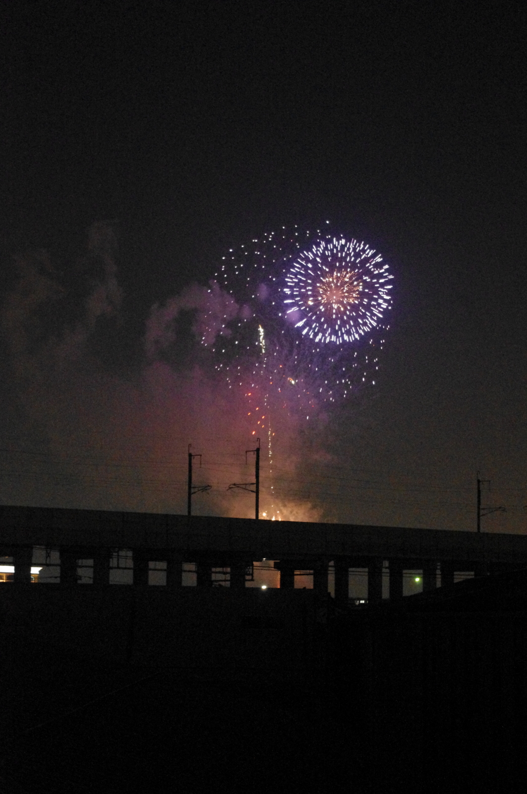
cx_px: 264
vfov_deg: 24.8
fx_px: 1805
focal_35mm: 82
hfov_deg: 16.6
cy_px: 397
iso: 6400
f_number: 5.6
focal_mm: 55
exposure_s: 1/13
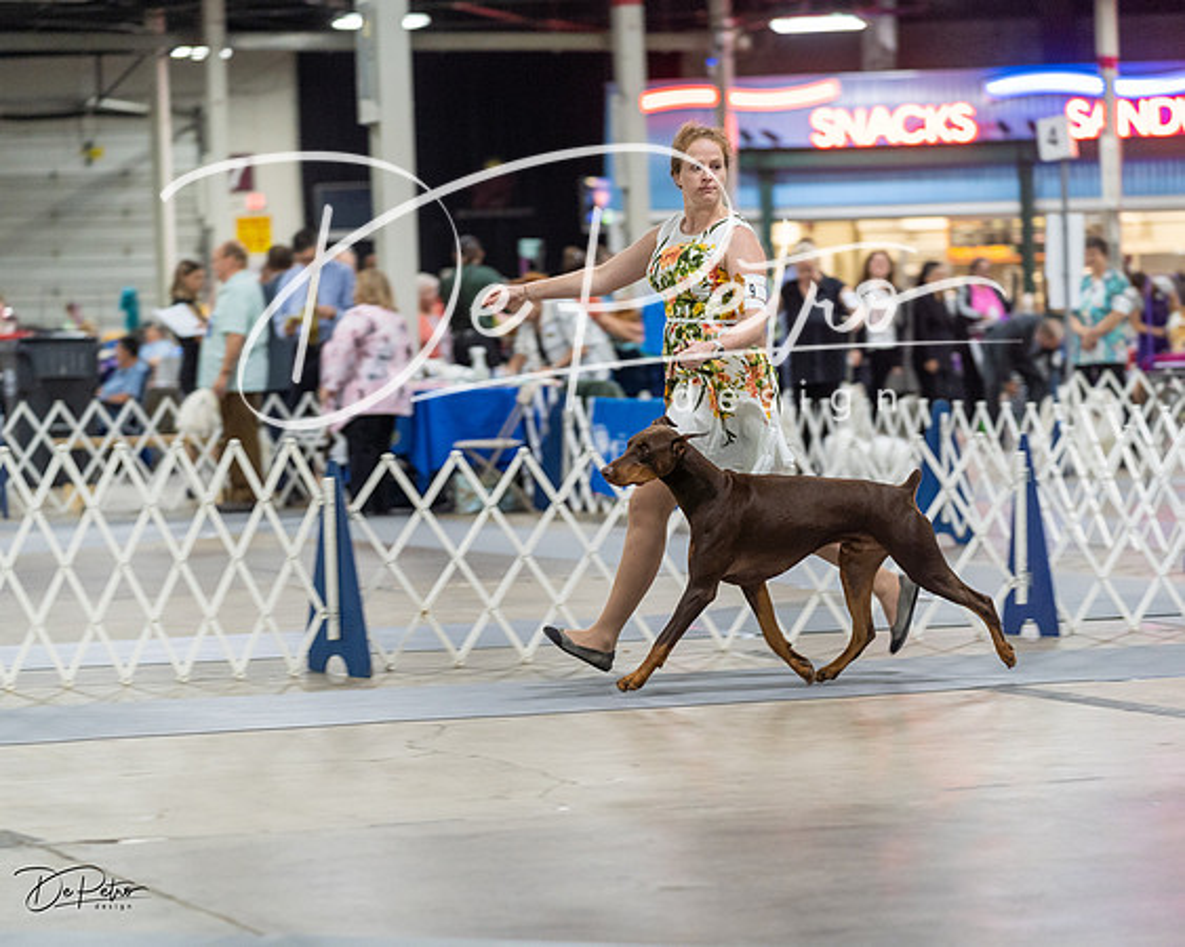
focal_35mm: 130
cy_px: 474
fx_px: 4541
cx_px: 592
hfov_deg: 14.9
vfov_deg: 11.9
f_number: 2.8
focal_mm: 115
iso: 2000
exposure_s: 1/160
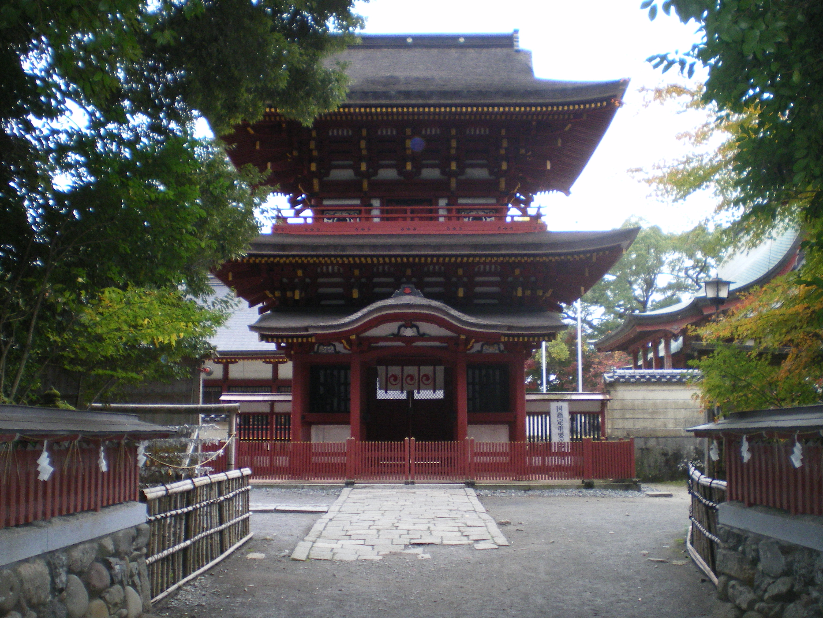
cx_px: 412
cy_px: 309
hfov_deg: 49.0
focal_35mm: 38
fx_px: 903
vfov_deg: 37.7
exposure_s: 1/50
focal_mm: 6.3
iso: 250
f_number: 3.1
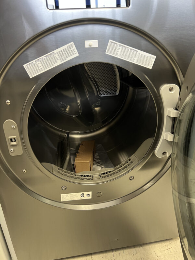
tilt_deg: -22.4
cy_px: 130
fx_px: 195
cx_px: 98
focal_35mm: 26
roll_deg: +3.3
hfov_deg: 53.1
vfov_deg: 67.3
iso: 200
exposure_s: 1/43
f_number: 1.5
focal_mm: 5.7
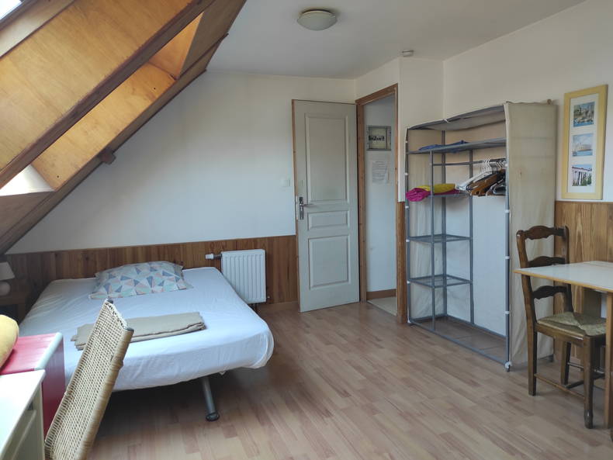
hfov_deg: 69.4
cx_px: 306
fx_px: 443
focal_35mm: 25
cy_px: 230
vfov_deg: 54.9
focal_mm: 5.43
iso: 223
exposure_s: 1/50
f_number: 1.89
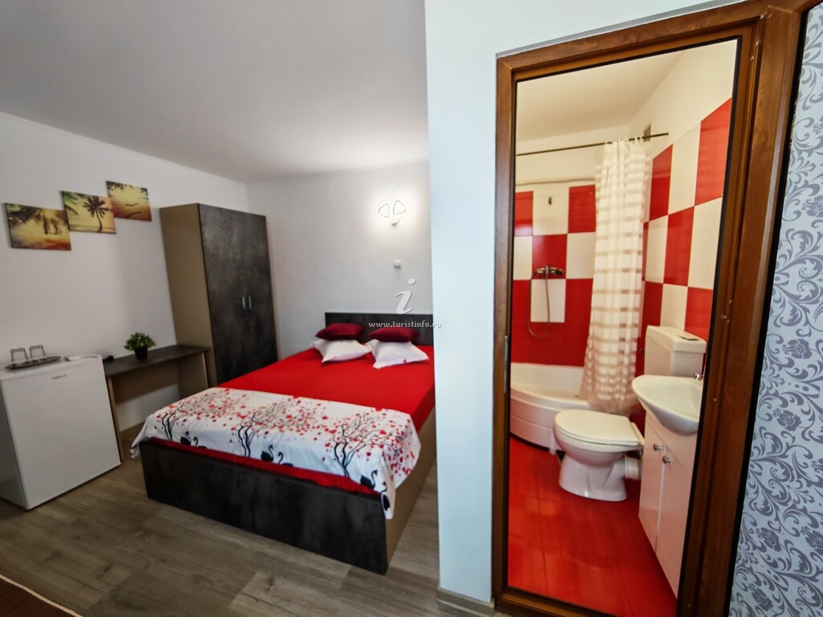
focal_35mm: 12
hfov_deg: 110.5
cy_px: 308
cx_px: 412
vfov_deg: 94.5
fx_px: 285
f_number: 2
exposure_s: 1/33
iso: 160
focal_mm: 1.82
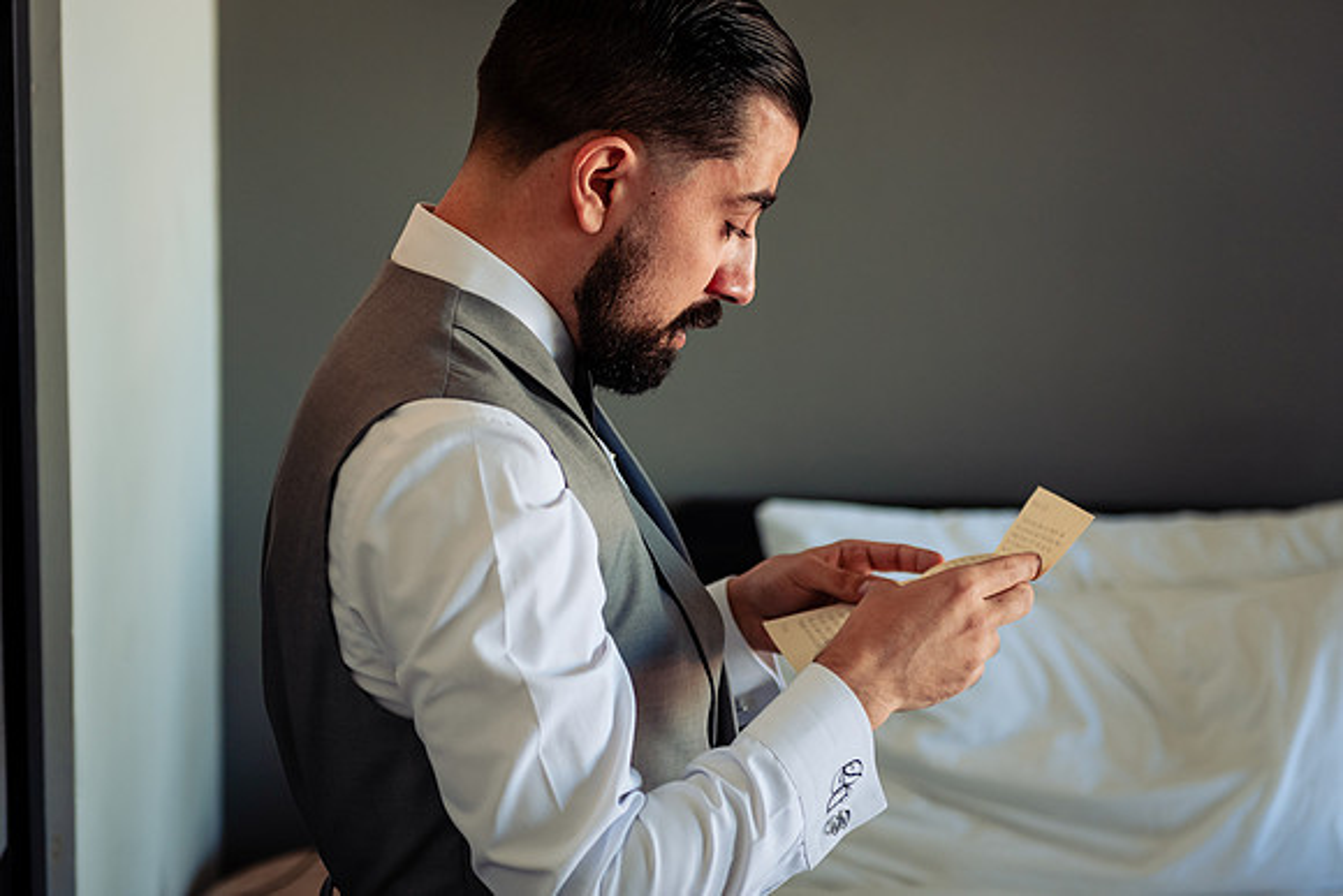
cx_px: 672
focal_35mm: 73
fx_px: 2735
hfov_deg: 27.6
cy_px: 448
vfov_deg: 18.6
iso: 800
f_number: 4.5
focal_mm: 70
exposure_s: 1/100
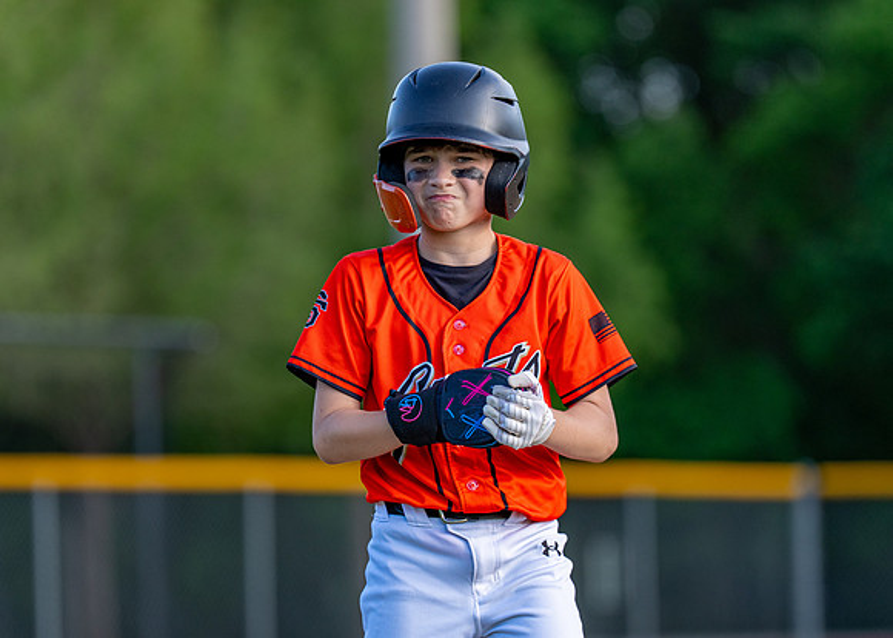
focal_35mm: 281
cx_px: 462
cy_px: 384
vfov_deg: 5.1
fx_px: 7129
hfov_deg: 7.2
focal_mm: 173
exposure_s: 1/1600
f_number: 2.8
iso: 160
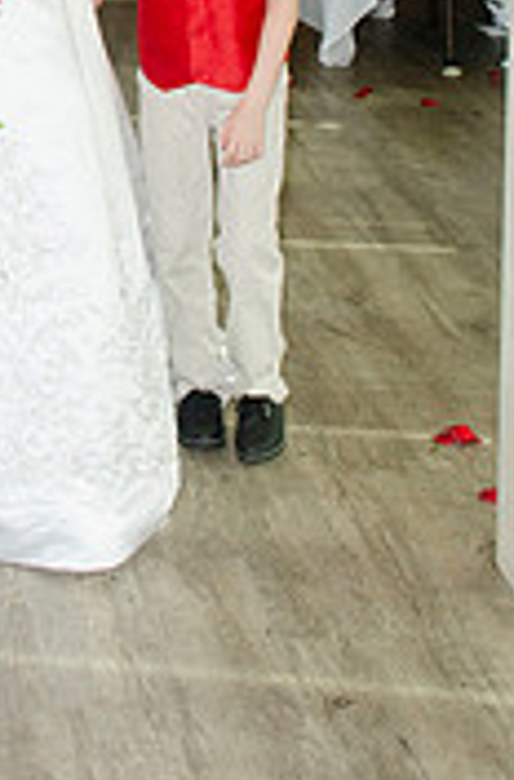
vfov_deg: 19.7
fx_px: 2159
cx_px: -18
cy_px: -62
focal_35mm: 100
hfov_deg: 13.4
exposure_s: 1/80
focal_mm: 26
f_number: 5.6
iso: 400
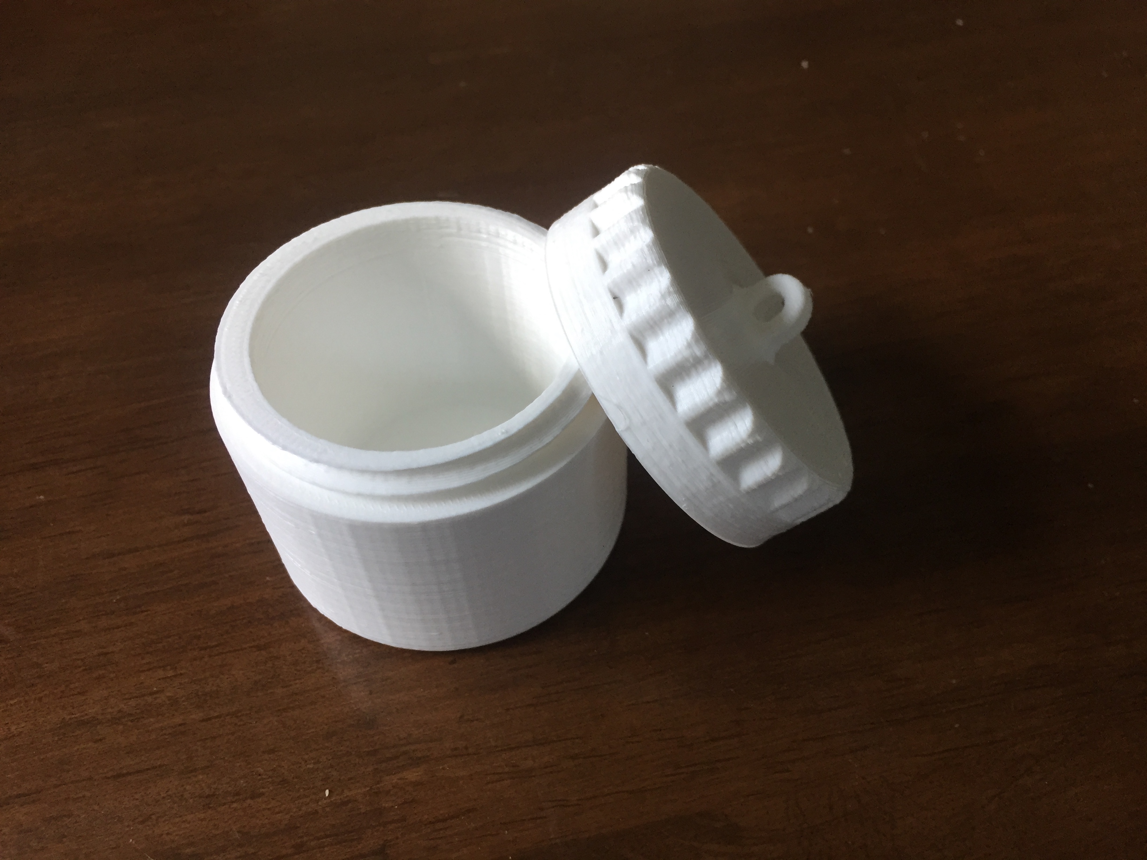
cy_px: 430
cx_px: 574
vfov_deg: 48.2
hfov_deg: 61.7
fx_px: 961
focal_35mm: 29
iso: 50
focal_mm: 4.15
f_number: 2.2
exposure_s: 1/30
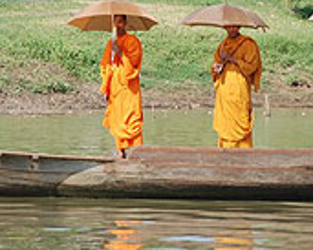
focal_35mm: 500
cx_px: 157
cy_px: -2
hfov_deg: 3.9
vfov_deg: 3.1
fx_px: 4637
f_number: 5.6
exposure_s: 1/500
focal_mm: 135
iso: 200
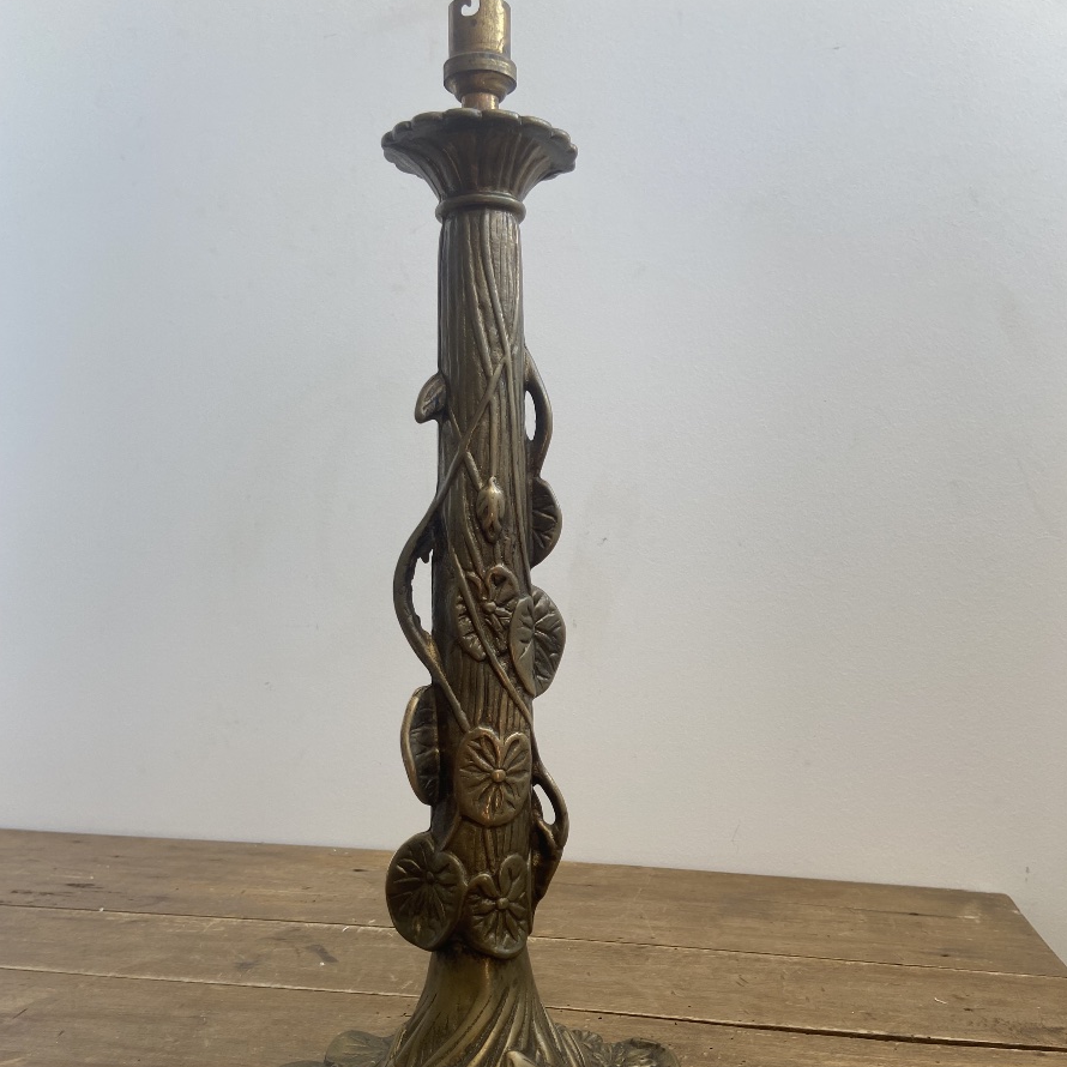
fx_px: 1081
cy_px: 634
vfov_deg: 52.2
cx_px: 537
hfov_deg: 52.5
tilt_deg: -1.0
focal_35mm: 31
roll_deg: -0.3
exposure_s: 1/122
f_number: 1.8
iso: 40
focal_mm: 4.25
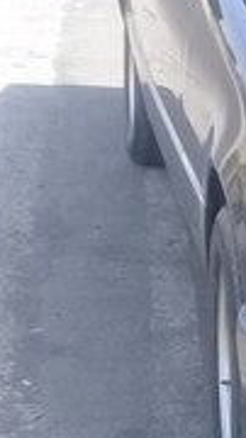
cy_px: 378
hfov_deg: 8.4
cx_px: 697
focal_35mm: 124
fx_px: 1441
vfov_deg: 17.1
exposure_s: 1/396
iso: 50
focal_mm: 3.3
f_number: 2.2
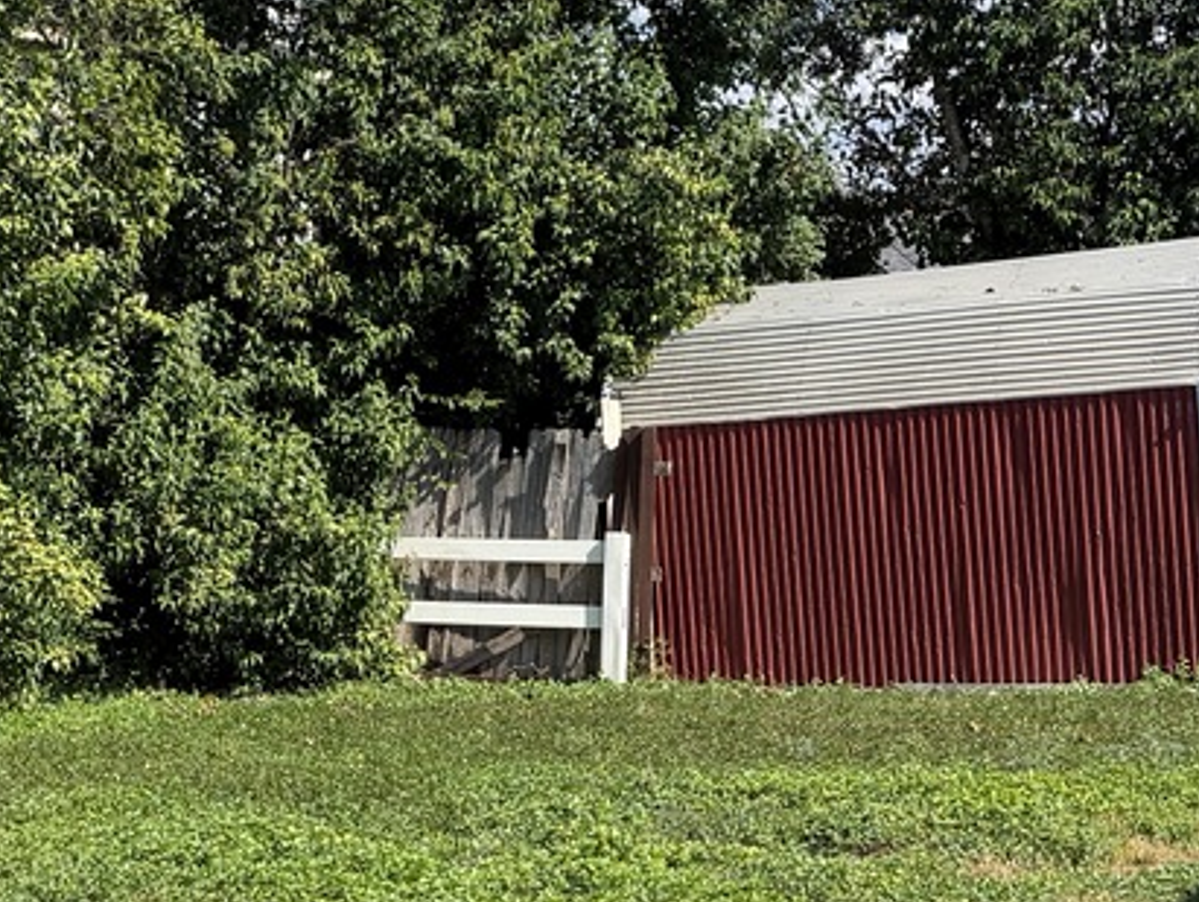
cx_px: 131
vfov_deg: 17.6
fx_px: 2912
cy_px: 482
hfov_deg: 22.7
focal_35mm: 84
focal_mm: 6.76
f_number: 1.78
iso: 80
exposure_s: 1/3584
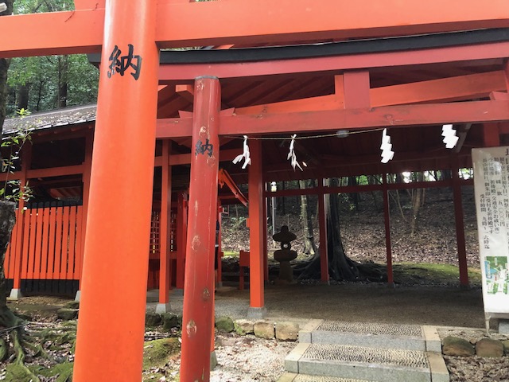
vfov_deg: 49.7
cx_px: 254
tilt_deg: +8.2
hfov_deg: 63.4
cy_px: 191
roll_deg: +1.6
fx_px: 412
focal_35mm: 28
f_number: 1.8
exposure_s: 1/15
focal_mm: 3.99
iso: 100
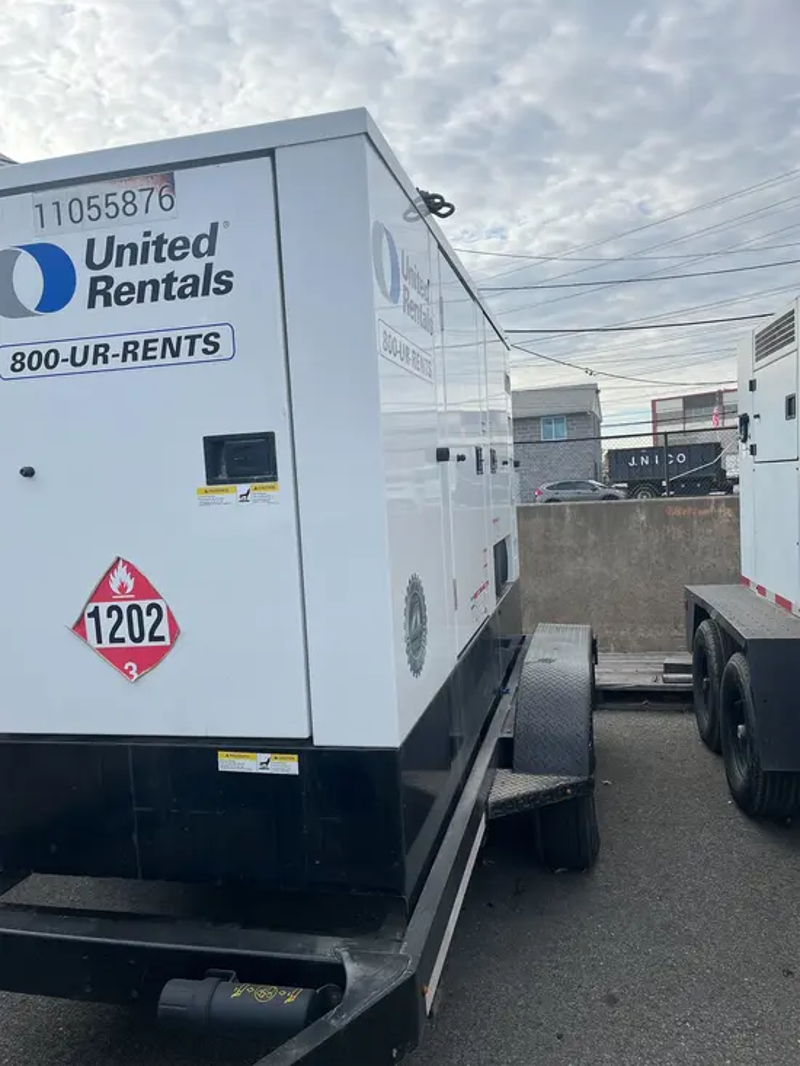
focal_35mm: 26
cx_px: 400
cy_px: 533
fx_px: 801
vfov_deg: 67.3
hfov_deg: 53.1
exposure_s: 1/2137
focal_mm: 5.1
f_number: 1.6
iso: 50
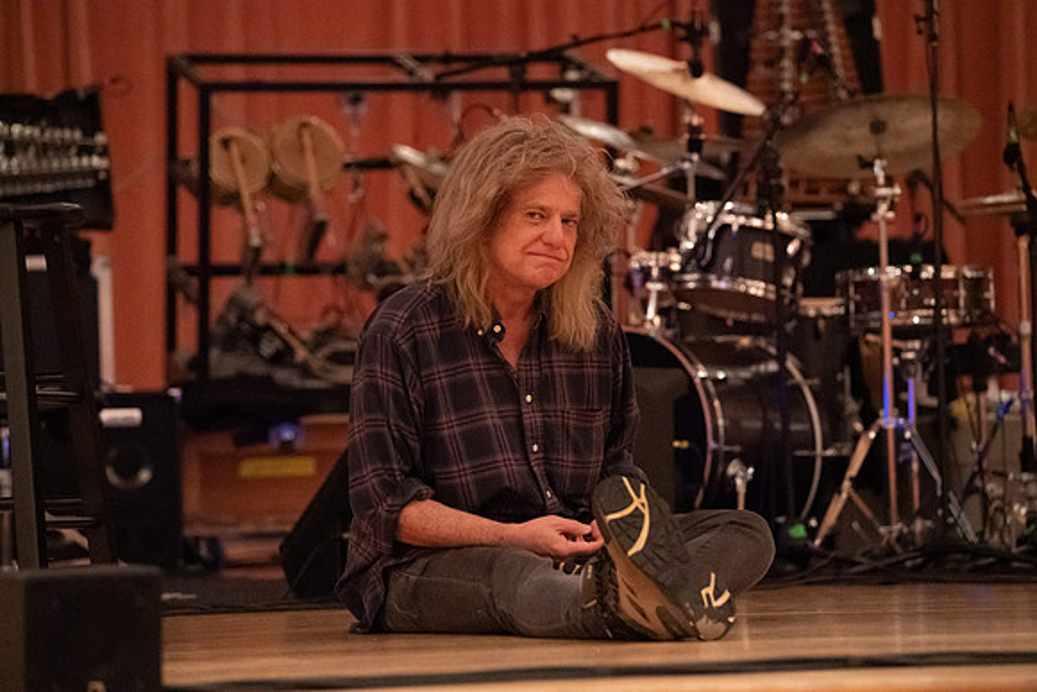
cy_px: 346
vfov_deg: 8.3
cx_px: 518
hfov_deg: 12.4
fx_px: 4754
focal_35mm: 165
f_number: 4.5
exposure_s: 1/160
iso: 20000
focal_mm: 165
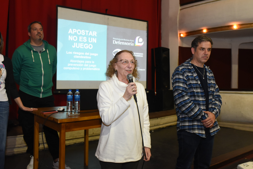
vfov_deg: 37.9
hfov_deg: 54.4
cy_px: 84
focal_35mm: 35
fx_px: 246
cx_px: 126
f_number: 5
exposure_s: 1/60
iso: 3200
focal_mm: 35
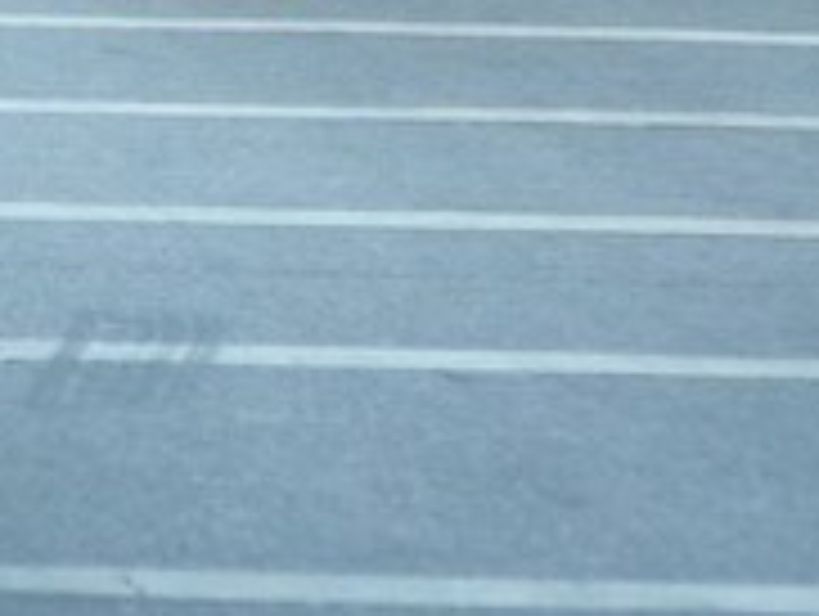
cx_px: -1314
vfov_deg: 1.1
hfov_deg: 1.4
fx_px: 32314
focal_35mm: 1364
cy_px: -531
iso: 250
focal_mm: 43.3
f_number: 3.7
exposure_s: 1/60
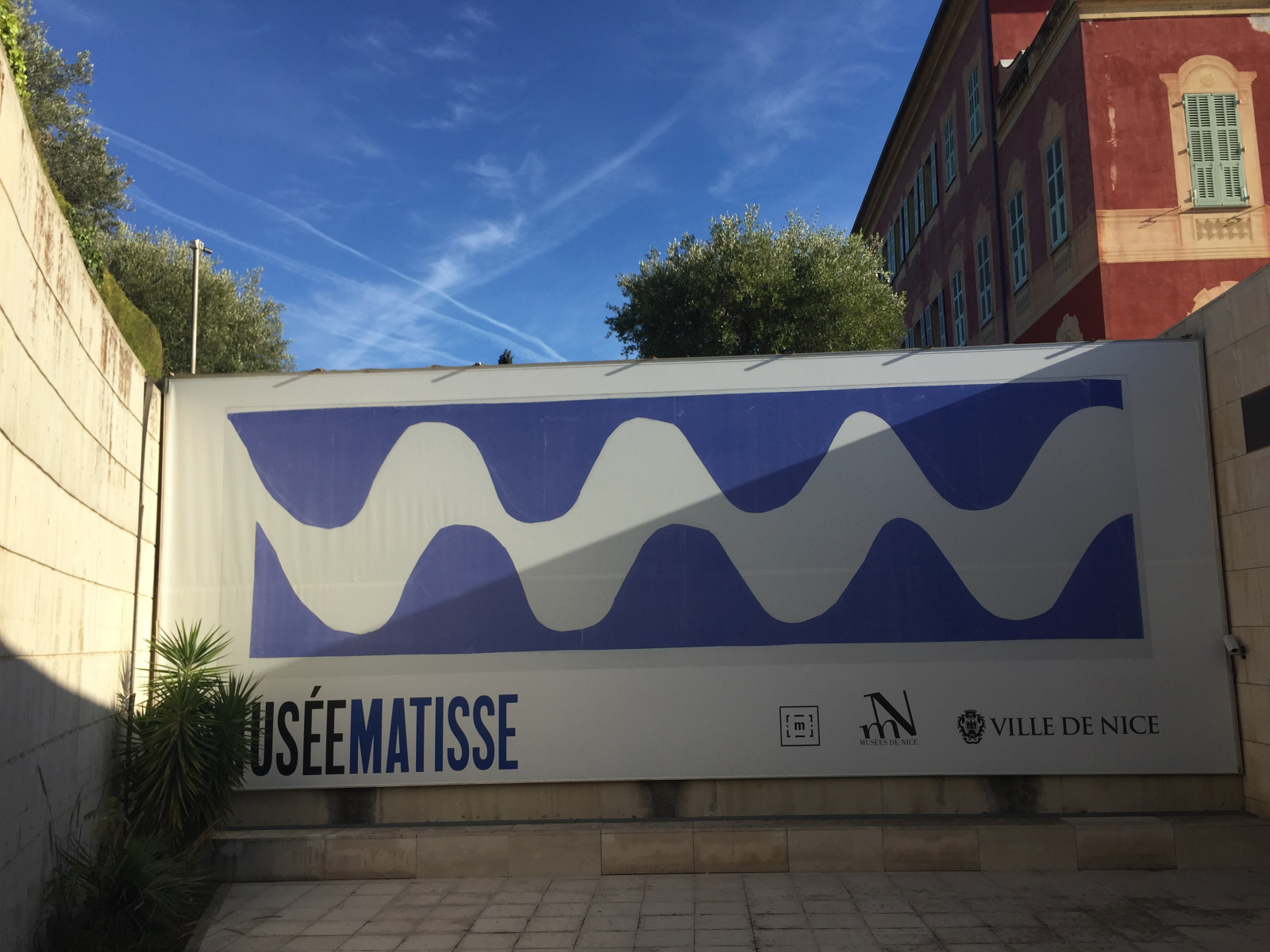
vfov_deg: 48.2
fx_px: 1064
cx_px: 635
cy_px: 476
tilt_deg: +9.1
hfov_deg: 61.7
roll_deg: +1.0
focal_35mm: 29
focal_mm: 4.15
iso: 32
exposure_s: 1/1582
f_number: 2.2
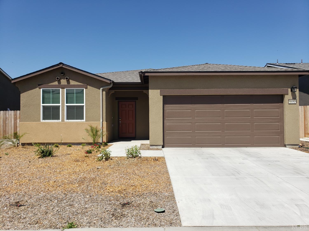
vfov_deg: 53.1
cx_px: 154
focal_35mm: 26
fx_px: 232
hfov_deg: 67.3
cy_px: 116
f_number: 2.4
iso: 50
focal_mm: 4.3
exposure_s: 1/1750
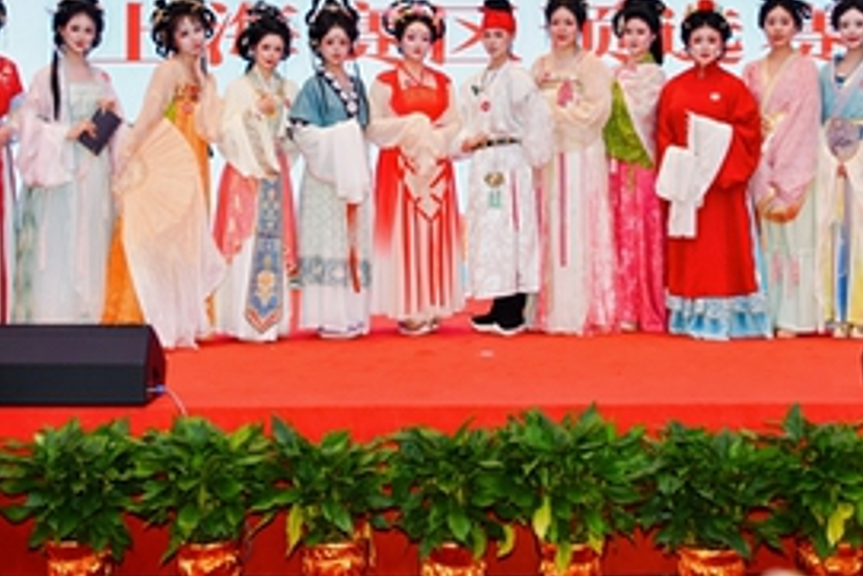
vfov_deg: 21.4
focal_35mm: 63
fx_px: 1511
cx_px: 503
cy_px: 124
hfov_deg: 31.8
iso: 400
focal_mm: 38
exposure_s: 1/250
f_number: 3.5
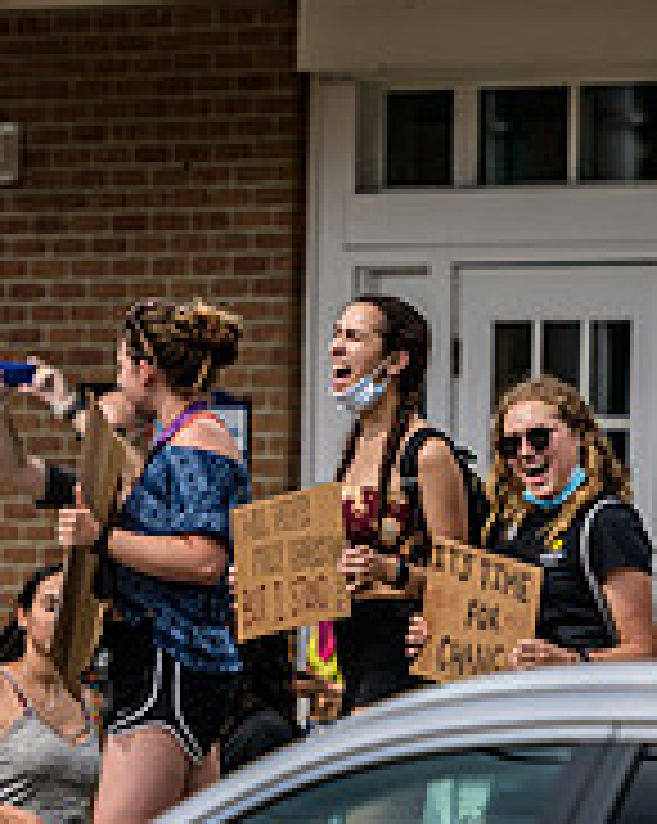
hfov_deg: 3.4
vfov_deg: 4.2
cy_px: 520
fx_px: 11224
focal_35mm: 461
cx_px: 40
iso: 200
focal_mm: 155
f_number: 3.2
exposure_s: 1/4000
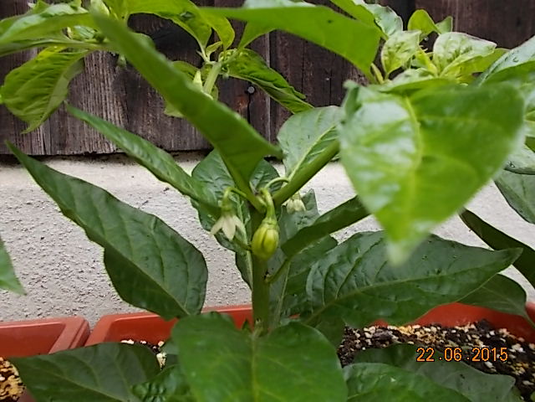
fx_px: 464
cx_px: 268
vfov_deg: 46.8
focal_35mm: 30
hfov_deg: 60.0
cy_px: 201
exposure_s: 1/50
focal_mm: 5.3
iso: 80
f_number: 3.4
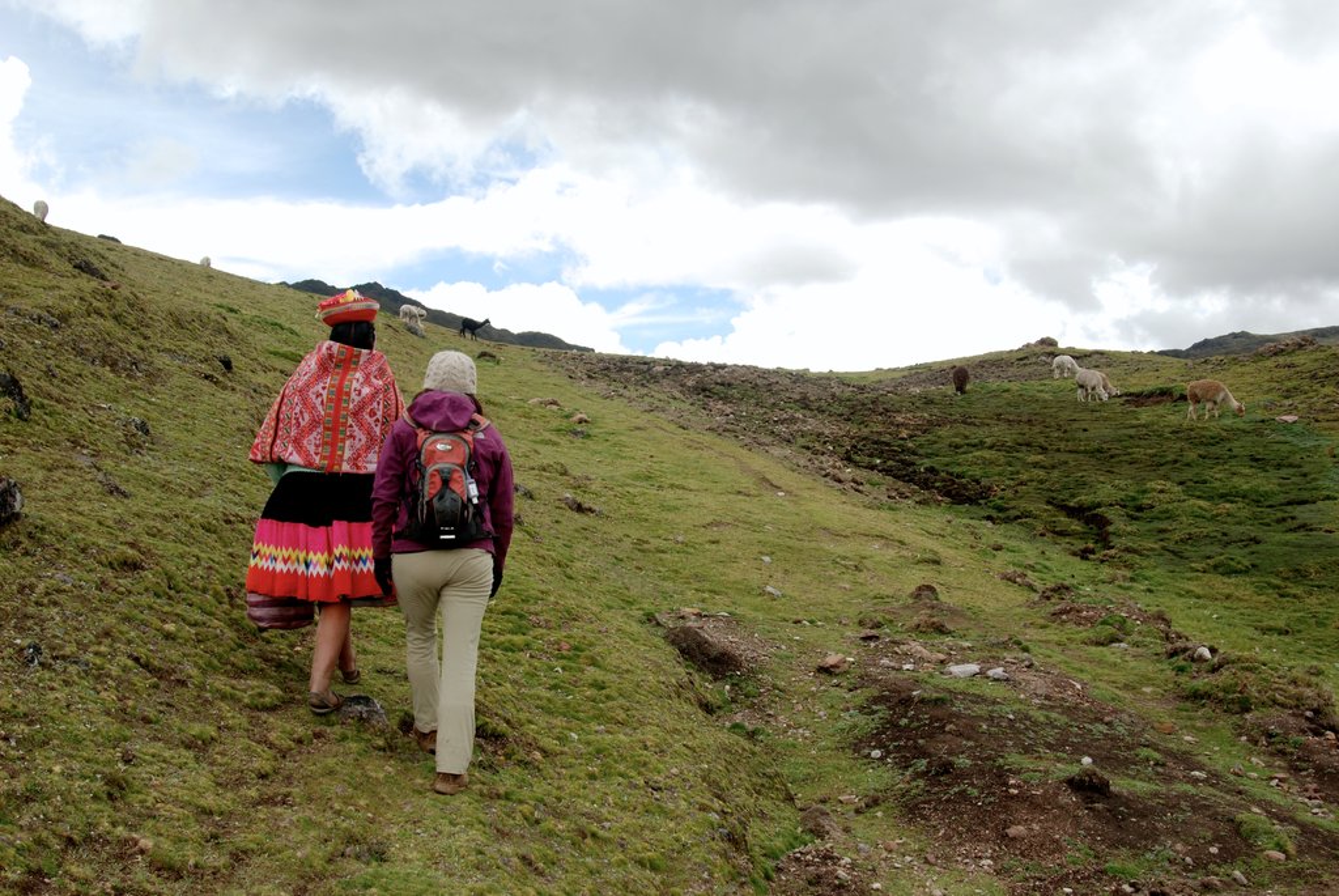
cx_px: 670
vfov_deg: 37.0
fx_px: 1340
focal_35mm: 36
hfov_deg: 53.1
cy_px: 448
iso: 100
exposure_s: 1/200
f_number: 7.1
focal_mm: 24
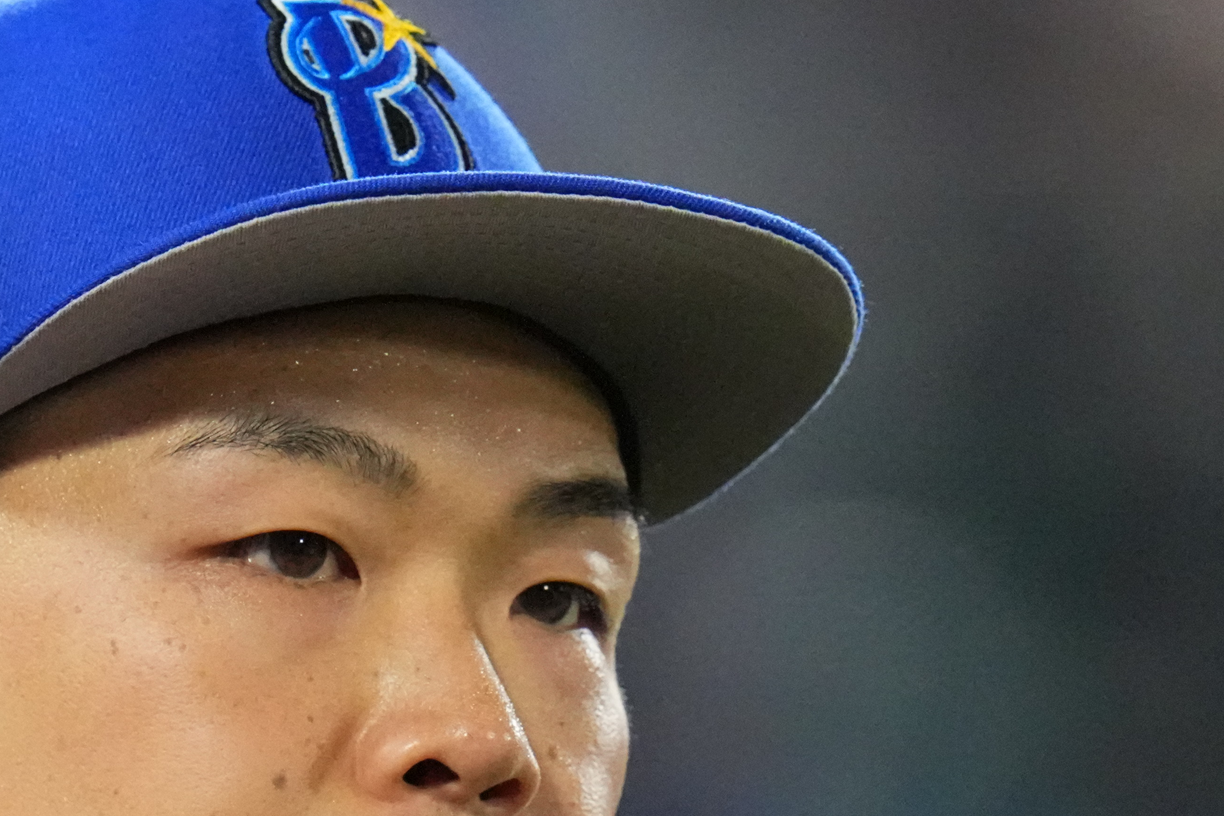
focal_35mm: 1332
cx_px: 629
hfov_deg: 1.5
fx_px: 45284
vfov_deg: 1.0
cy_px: 1198
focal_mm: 400
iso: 10000
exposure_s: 1/2500
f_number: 4
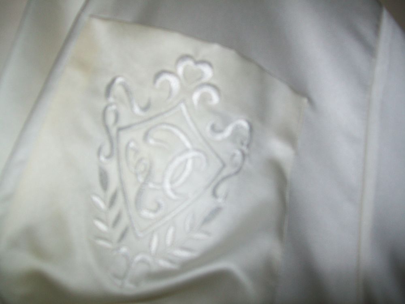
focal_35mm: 36
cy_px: 152
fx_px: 421
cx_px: 202
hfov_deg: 51.4
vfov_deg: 39.7
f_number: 2.7
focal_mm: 6
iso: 64
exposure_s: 1/60
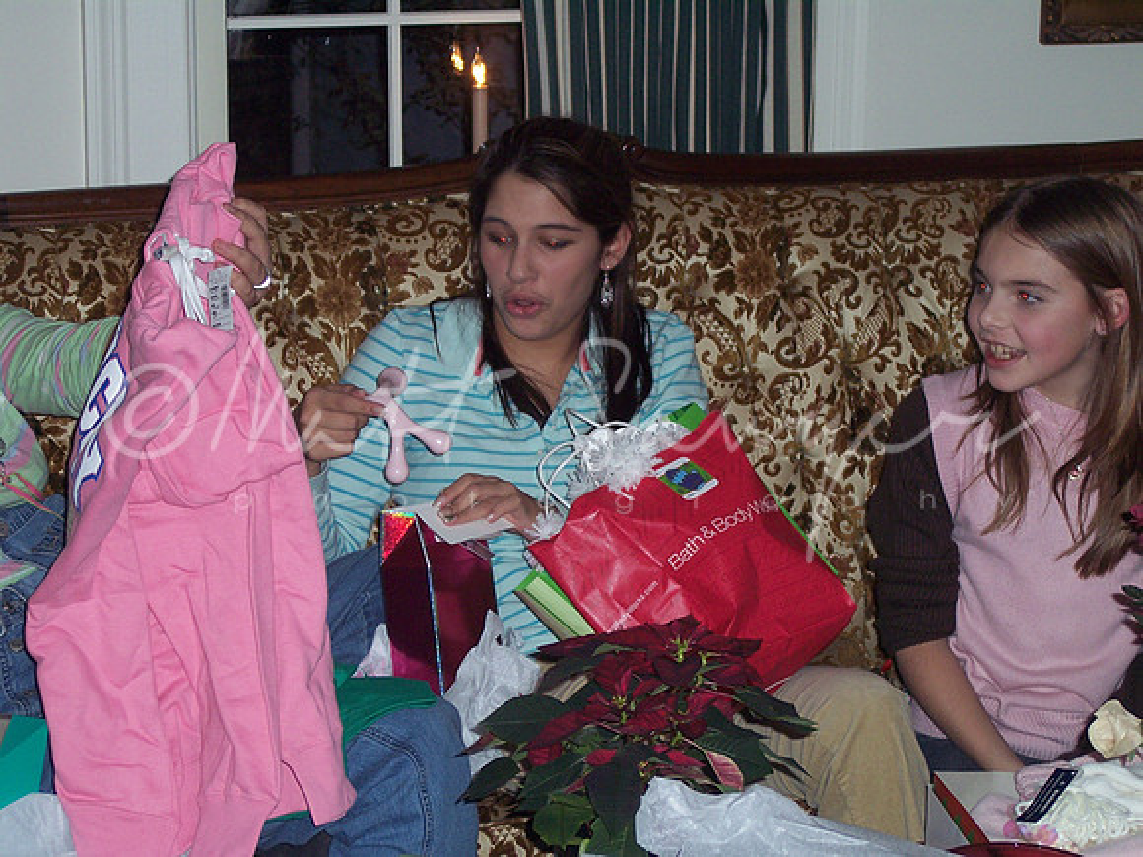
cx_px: 572
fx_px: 3434
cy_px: 428
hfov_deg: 18.9
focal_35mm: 104
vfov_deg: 14.2
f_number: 4.8
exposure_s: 1/125
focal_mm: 21.3
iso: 140
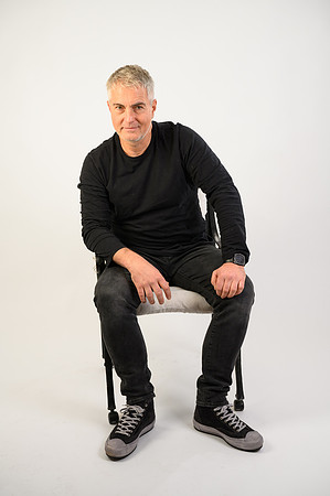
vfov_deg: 48.5
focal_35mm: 40
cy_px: 248
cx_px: 165
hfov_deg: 33.3
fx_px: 551
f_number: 7.1
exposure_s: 1/60
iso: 200
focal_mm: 40
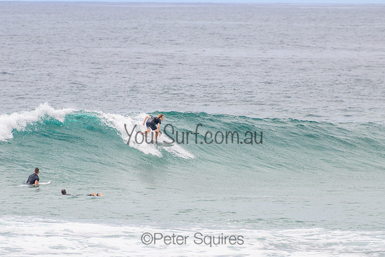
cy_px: 119
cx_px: 187
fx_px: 5887
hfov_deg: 3.7
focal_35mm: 550
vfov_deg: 2.5
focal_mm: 400
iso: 220
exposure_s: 1/2000
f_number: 5.6
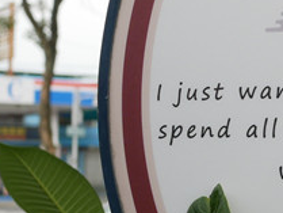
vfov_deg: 11.5
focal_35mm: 129
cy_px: 124
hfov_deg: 14.1
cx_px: 448
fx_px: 1055
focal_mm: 15
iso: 200
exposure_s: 1/500
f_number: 3.5
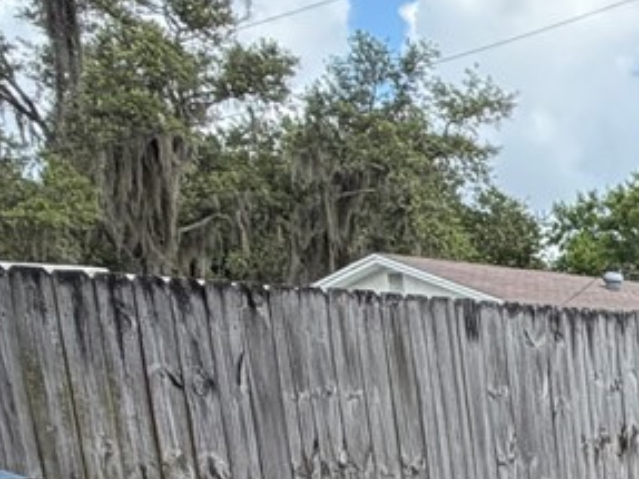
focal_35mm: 78
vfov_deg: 17.3
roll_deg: +1.0
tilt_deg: -12.0
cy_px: 688
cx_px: 1167
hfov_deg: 18.9
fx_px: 1439
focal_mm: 2.22
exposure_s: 1/579
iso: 40
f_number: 2.2
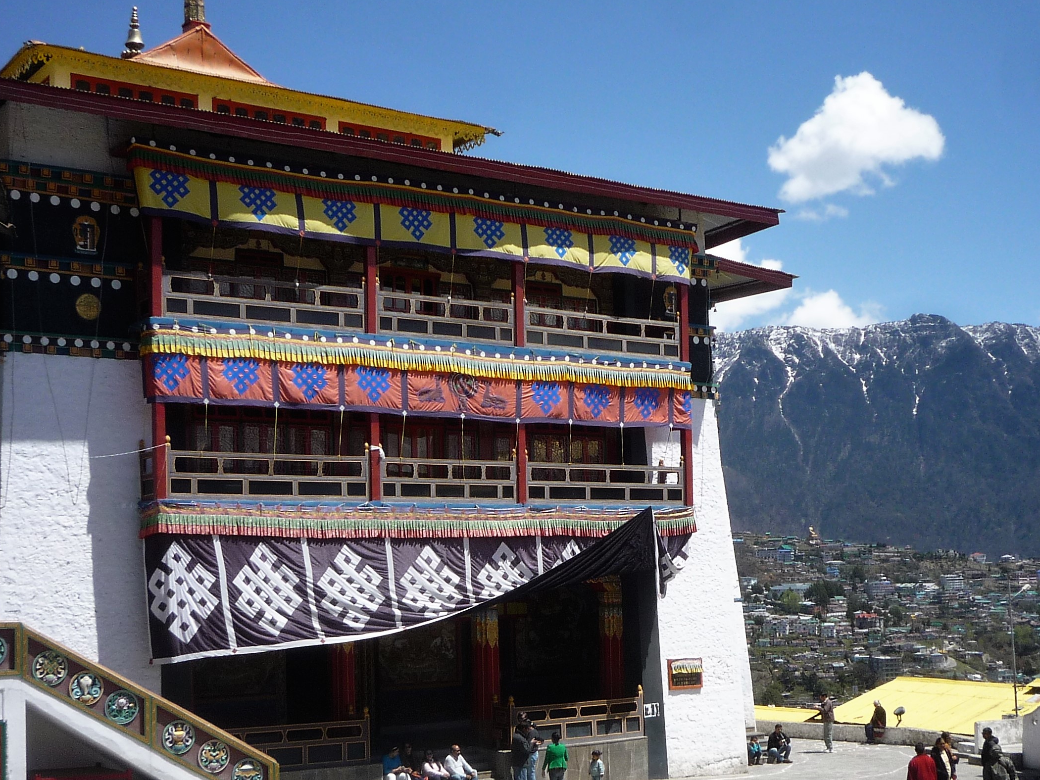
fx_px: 1262
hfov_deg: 44.8
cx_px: 541
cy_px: 451
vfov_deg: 34.3
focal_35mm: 42
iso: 100
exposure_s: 1/400
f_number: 5.6
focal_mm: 5.2
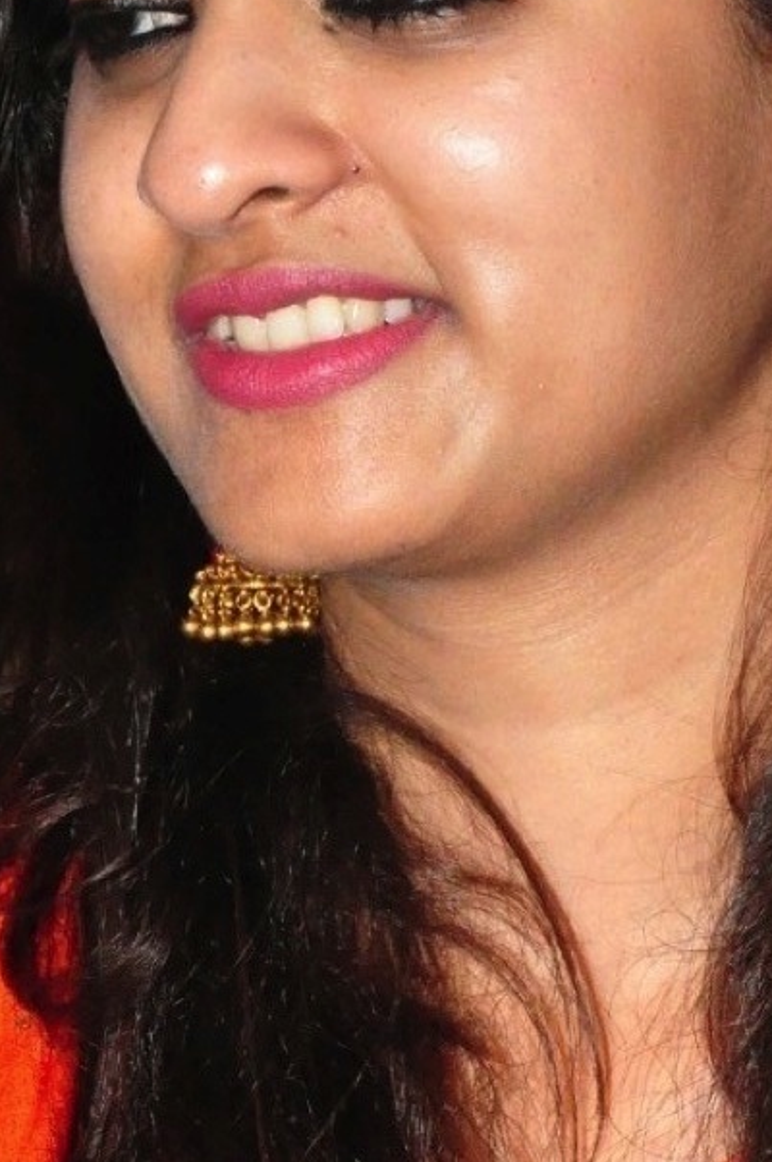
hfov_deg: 4.9
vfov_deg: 7.4
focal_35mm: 279
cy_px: 761
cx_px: 415
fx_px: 8995
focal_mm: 62
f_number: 7.1
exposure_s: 1/125
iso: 3200
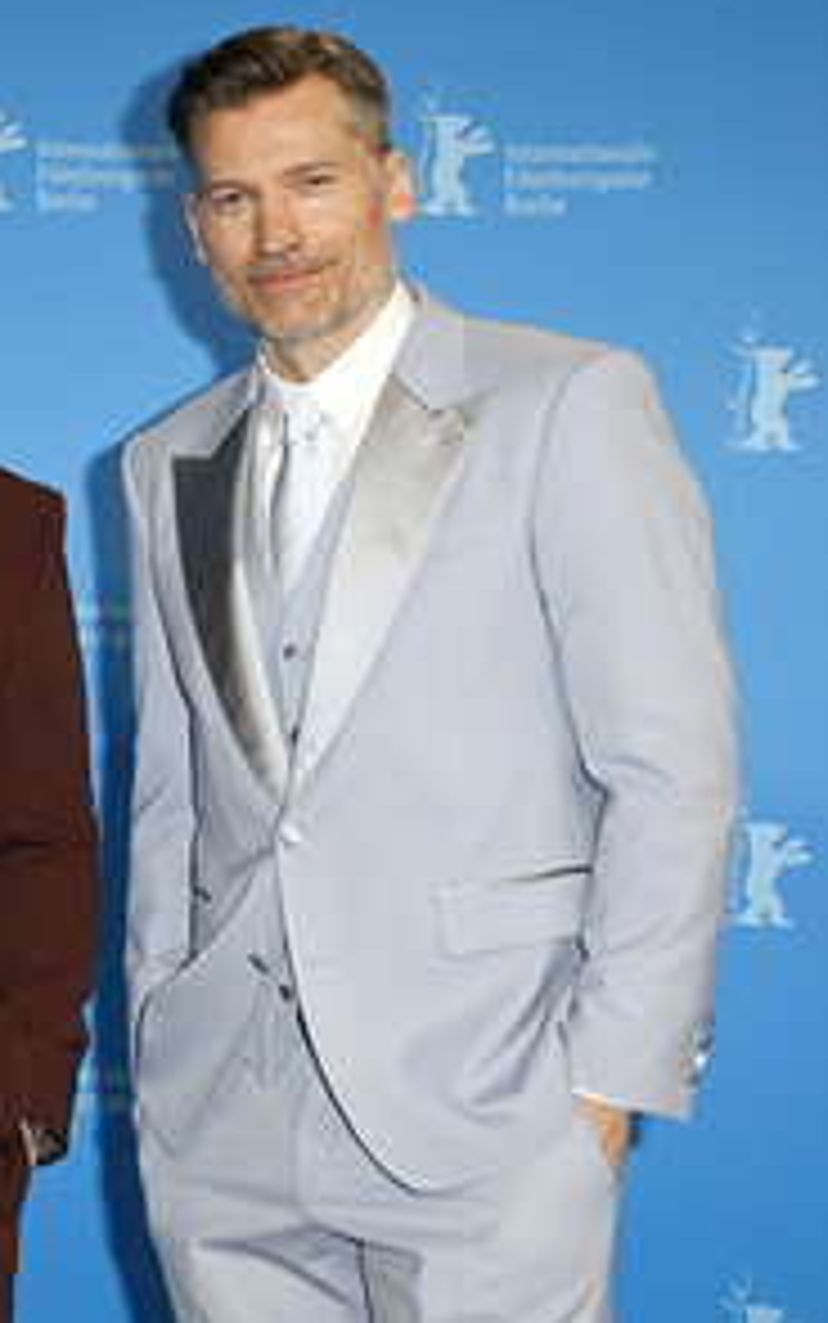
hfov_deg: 16.4
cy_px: 652
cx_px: 2
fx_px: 2813
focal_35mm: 78
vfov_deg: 26.5
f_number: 5.6
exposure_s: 1/250
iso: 800
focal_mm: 50
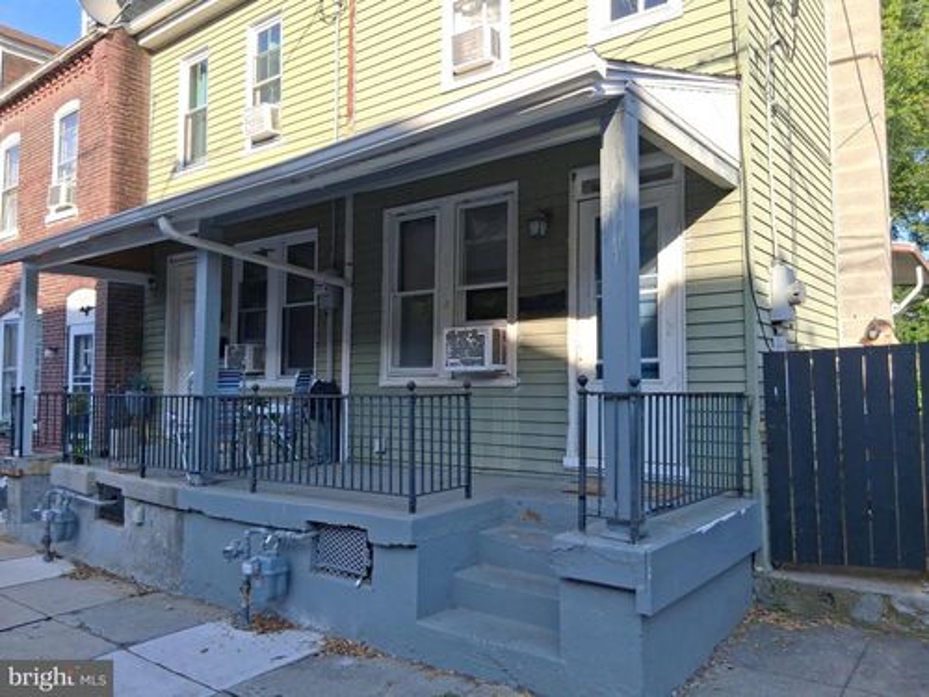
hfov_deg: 67.3
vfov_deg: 53.1
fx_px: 698
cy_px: 348
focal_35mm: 26
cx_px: 464
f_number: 1.8
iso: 25
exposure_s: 1/298
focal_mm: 3.98
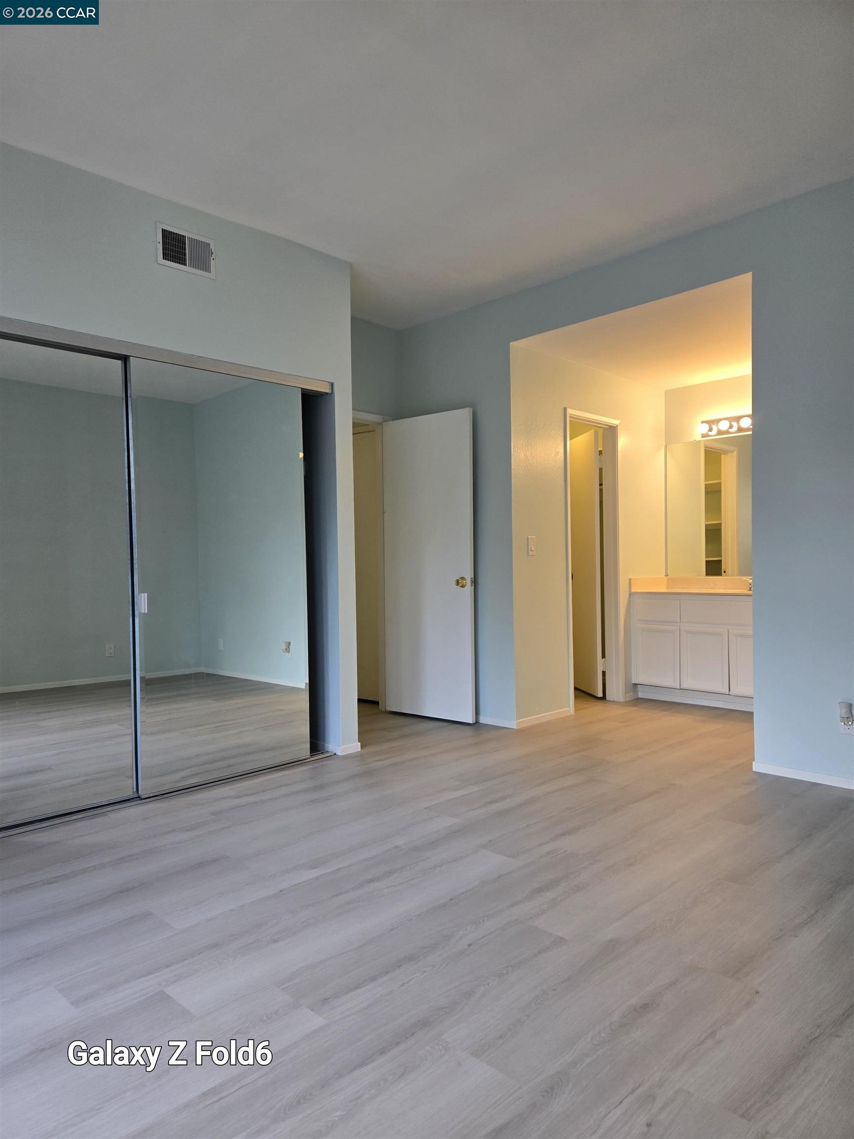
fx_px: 757
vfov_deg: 73.9
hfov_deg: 58.9
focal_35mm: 23
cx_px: 427
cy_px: 570
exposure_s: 1/120
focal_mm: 5.4
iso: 64
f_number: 1.8
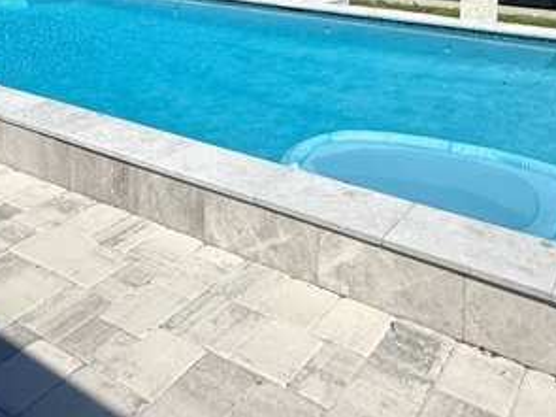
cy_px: -42
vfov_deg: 33.0
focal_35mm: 38
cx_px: 368
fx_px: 610
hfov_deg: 48.2
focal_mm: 2.22
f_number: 2.2
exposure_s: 1/3891
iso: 50
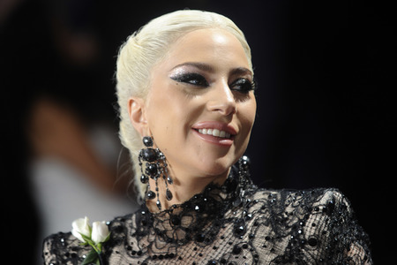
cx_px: 198
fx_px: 2205
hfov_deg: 10.3
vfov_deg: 6.9
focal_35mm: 200
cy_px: 132
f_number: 4.5
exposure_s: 1/1600
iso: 1600
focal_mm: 200
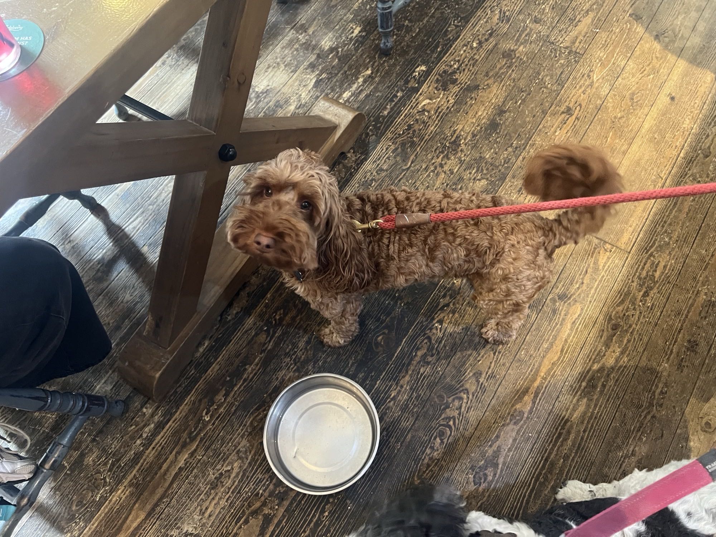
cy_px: 268
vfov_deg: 53.1
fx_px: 538
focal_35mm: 26
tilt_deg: -65.5
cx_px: 358
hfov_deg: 67.3
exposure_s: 1/33
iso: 500
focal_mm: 5.7
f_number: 1.5
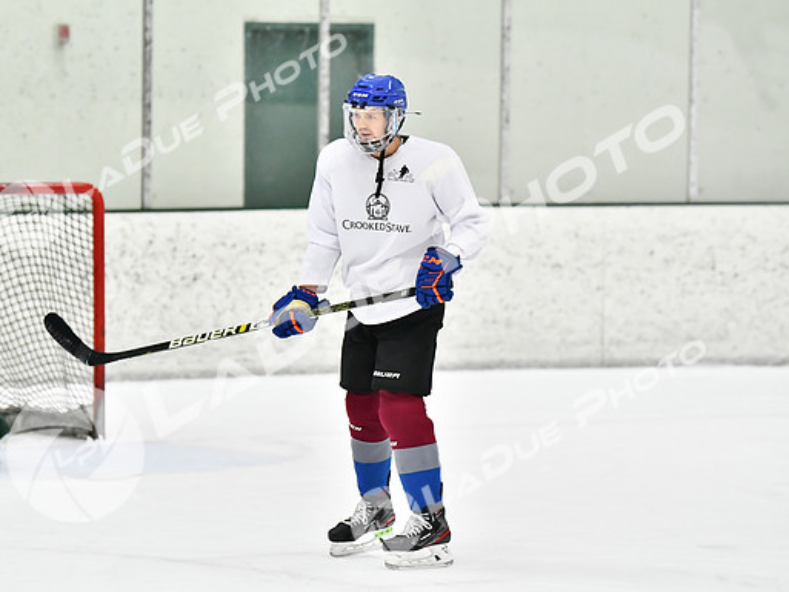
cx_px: 348
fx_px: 4833
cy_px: 296
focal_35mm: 212
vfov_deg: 7.0
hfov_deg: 9.3
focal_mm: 130
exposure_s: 1/1600
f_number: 2.8
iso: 6400
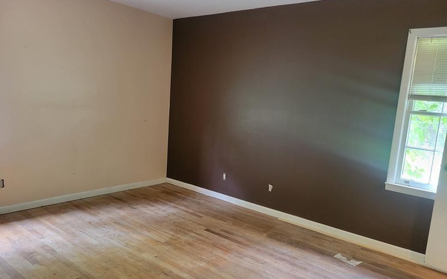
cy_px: 159
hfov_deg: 66.5
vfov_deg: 44.4
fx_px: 341
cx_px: 223
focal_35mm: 28
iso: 500
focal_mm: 5.4
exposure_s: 1/40
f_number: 1.8
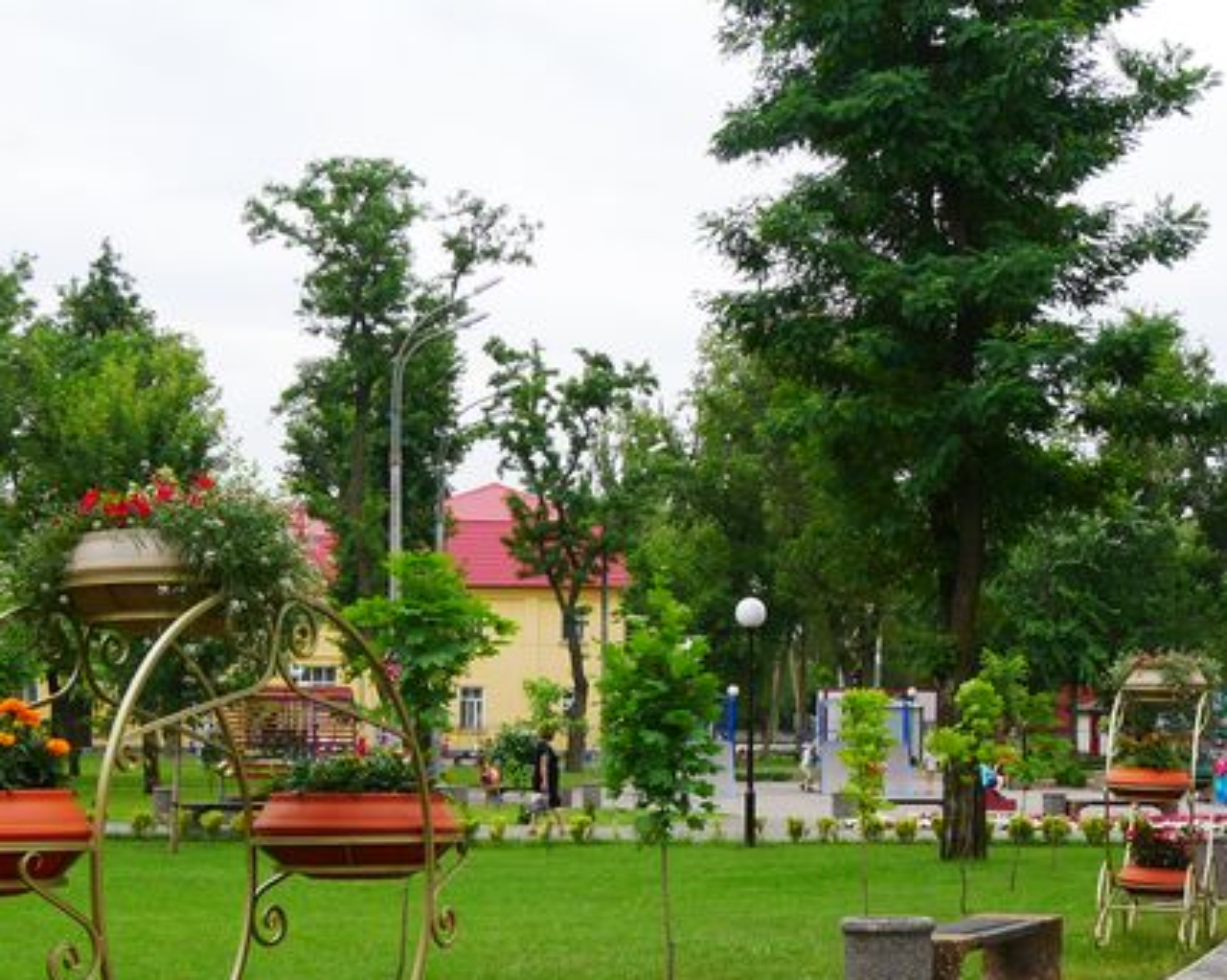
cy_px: 852
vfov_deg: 21.4
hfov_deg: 27.2
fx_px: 2540
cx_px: 644
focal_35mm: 70
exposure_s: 1/250
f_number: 6.3
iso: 200
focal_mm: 17
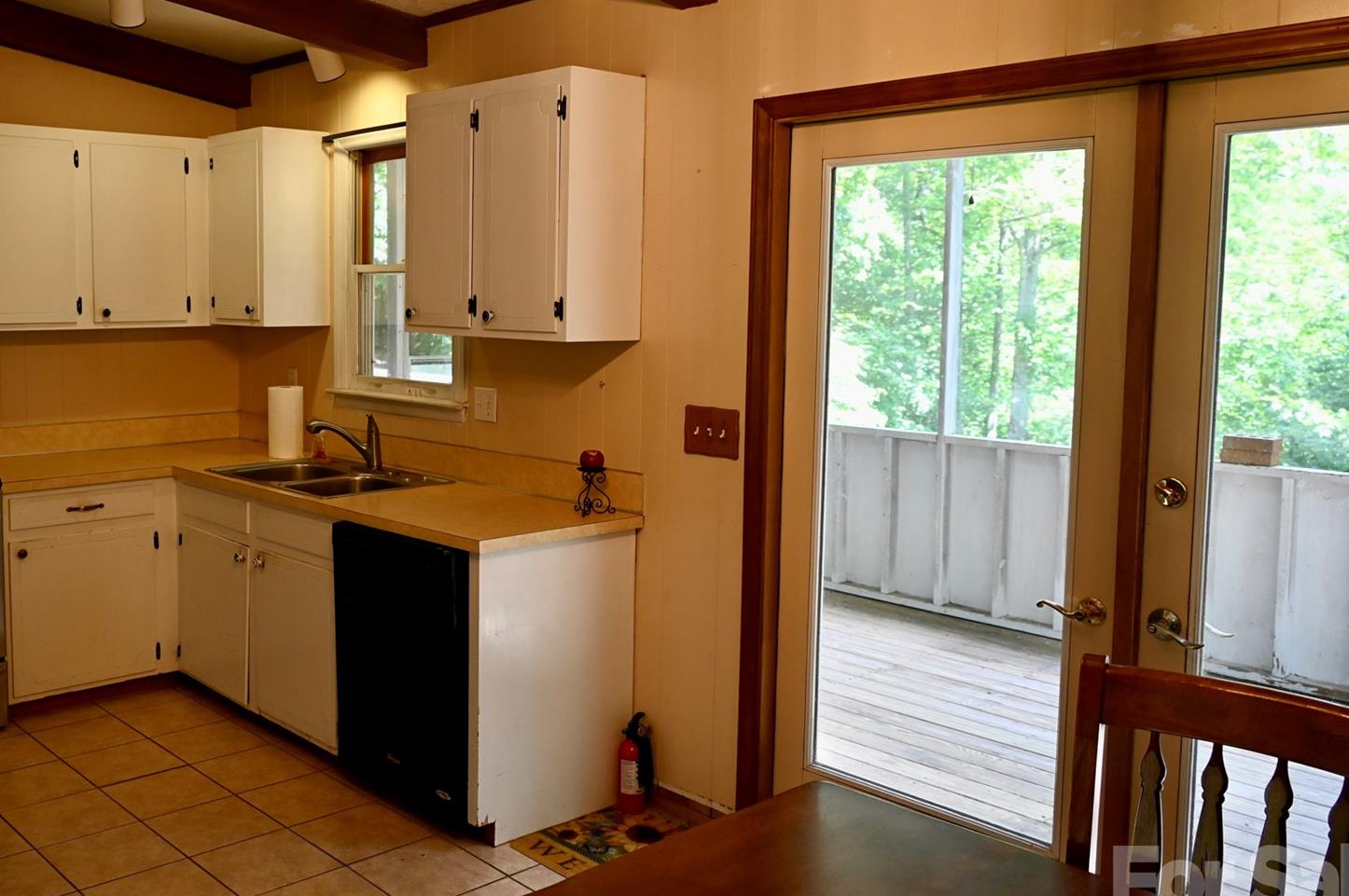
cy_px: 394
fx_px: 1273
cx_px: 455
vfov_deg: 38.7
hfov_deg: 54.8
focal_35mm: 34
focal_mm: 24
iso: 900
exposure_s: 1/125
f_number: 4
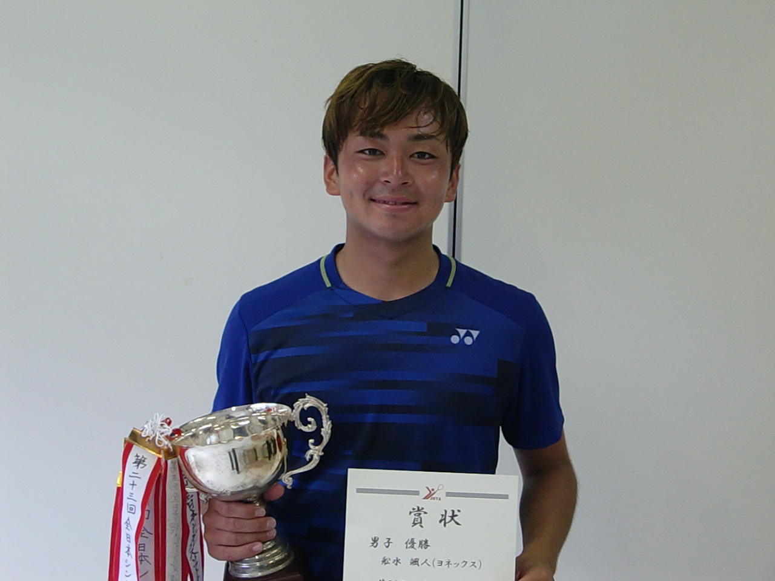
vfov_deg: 26.6
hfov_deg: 34.9
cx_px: 388
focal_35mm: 55
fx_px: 1231
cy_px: 290
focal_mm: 9.8
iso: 400
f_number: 3.6
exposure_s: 1/80
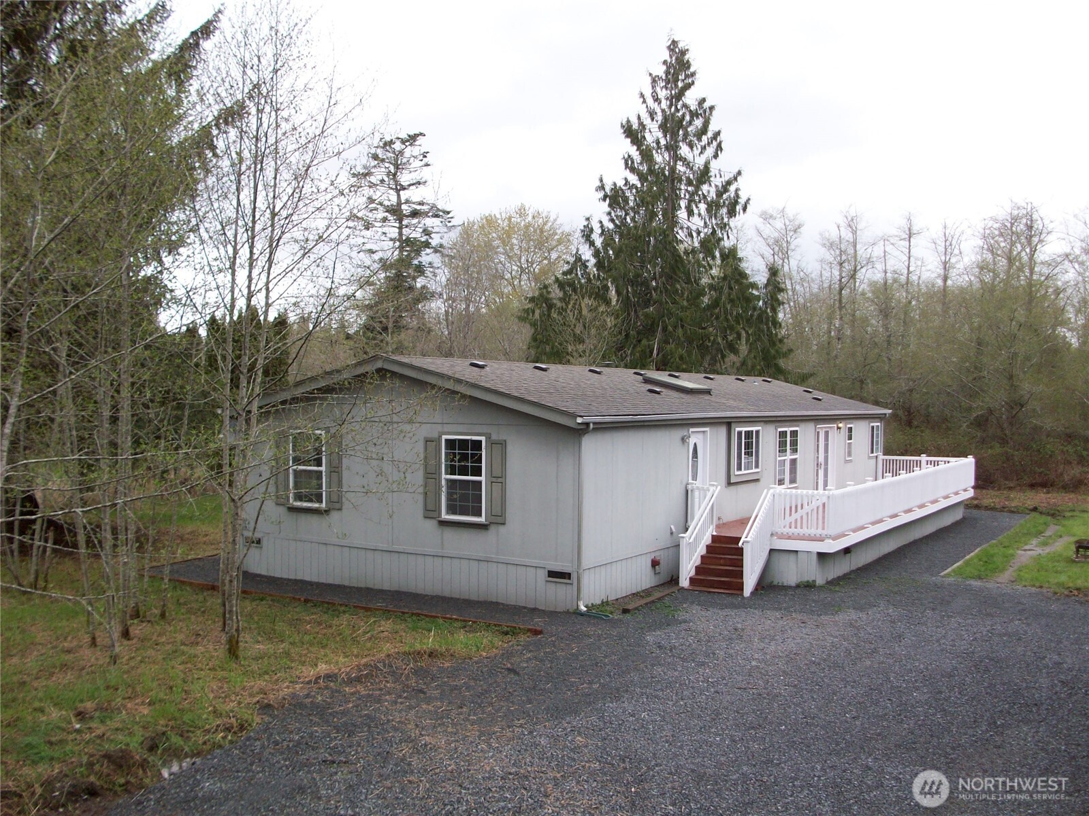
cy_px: 408
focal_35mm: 34
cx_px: 544
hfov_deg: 54.0
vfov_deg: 41.8
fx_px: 1070
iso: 64
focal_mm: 5.7
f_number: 2.8
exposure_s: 1/202
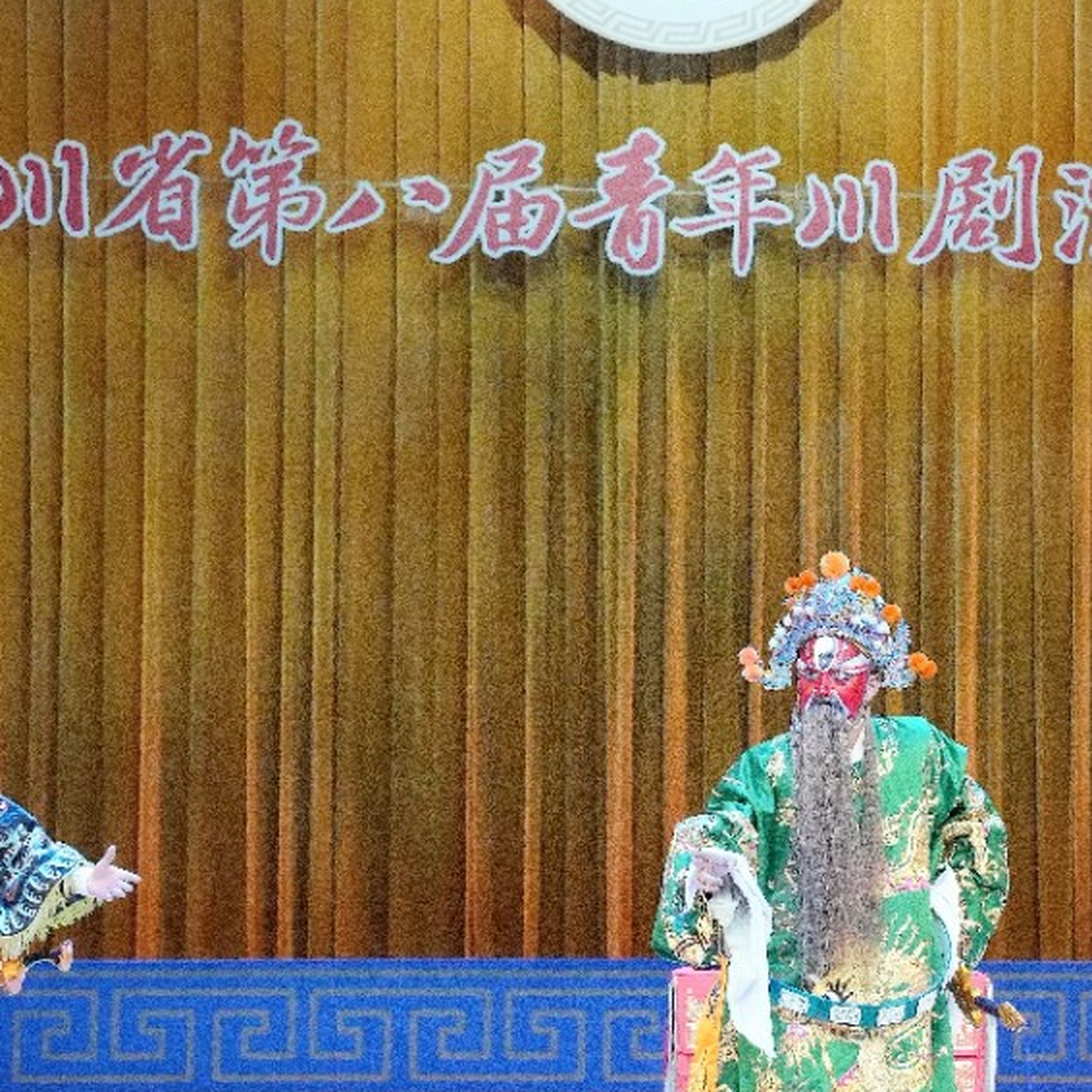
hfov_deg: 11.6
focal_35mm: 151
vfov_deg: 11.6
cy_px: 704
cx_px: 705
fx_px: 5389
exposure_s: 1/1250
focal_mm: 72
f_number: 6.3
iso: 12800
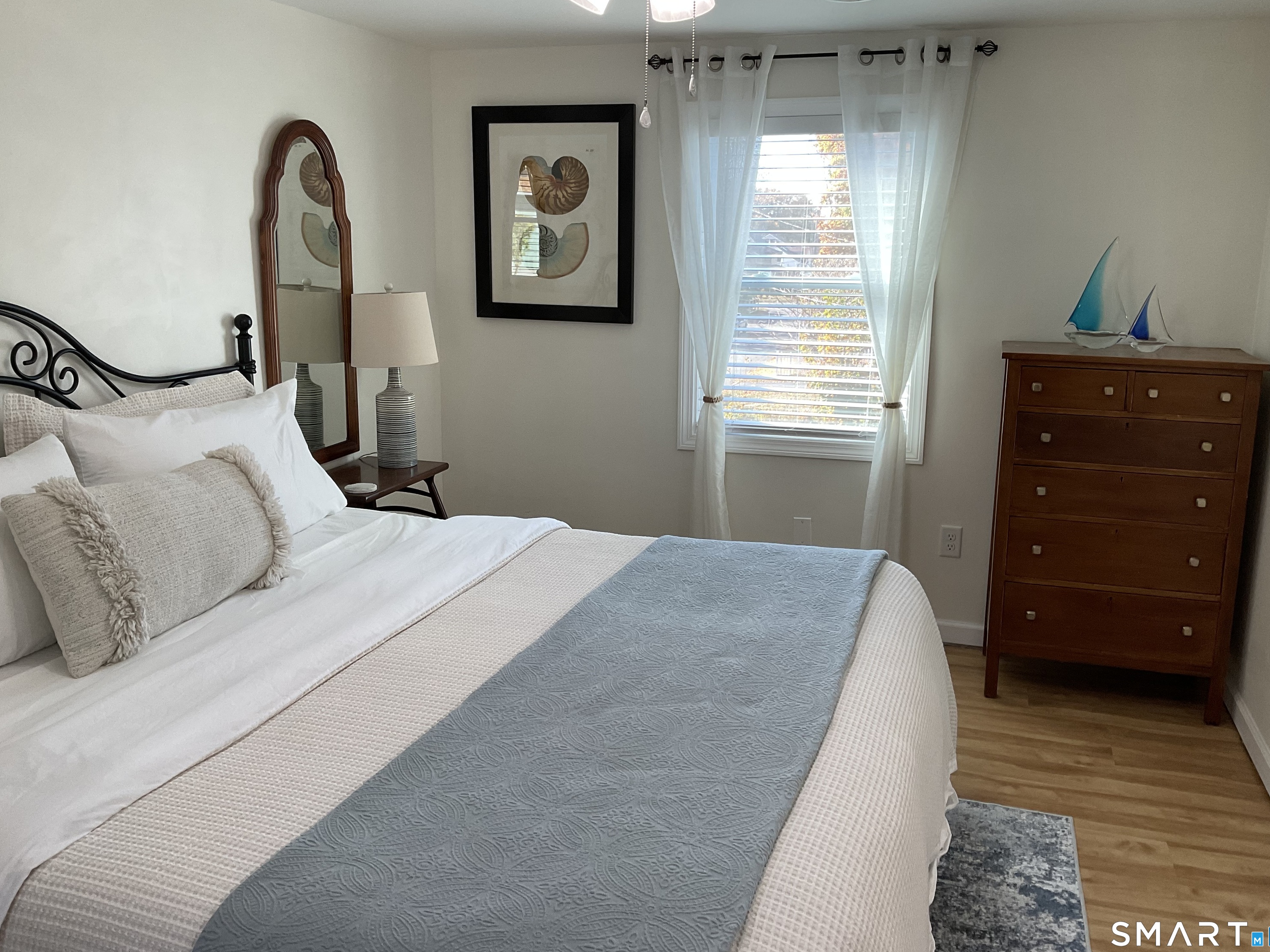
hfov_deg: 60.0
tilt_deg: -11.9
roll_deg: -1.6
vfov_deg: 46.8
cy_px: 464
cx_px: 650
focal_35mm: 30
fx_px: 1101
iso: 64
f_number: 1.8
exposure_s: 1/120
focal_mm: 3
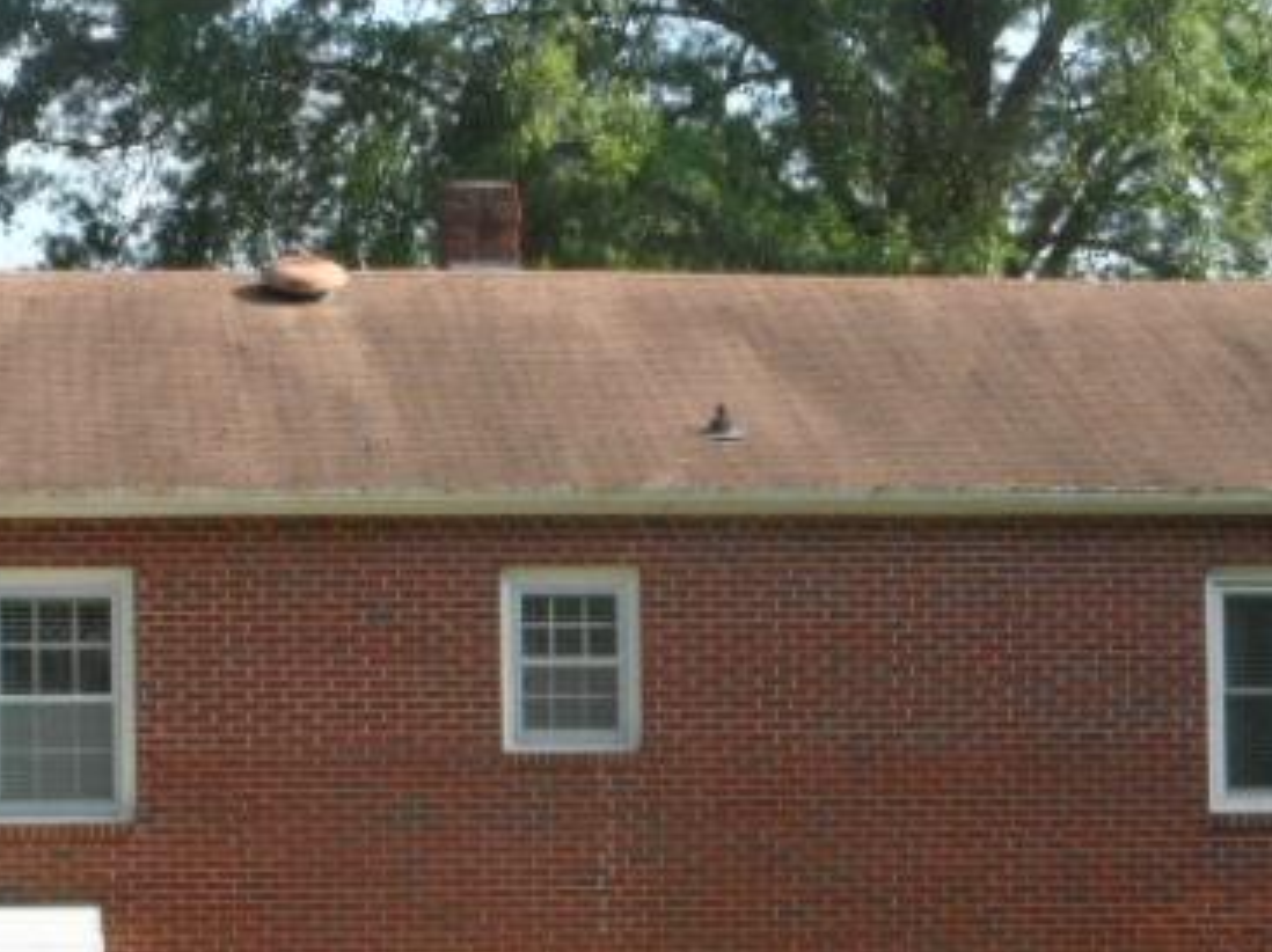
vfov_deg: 12.8
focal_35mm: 112
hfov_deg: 17.5
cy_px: 1181
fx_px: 4113
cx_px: 389
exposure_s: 1/180
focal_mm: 6.5
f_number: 5.2
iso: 80
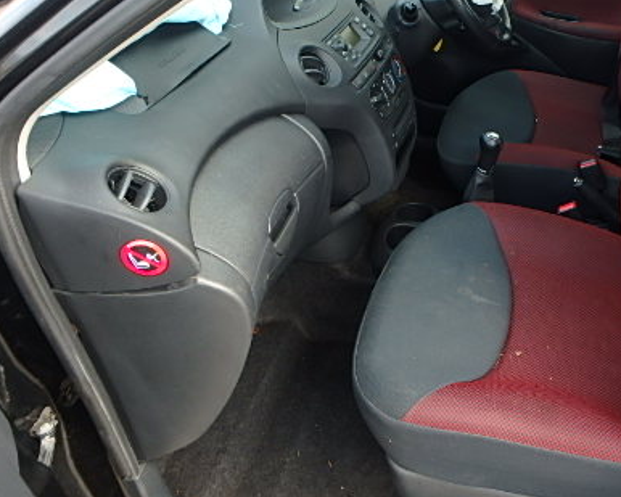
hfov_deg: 50.2
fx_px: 625
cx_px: 483
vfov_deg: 42.3
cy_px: 138
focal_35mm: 34
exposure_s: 1/80
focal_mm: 3.7
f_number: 3.5
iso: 125
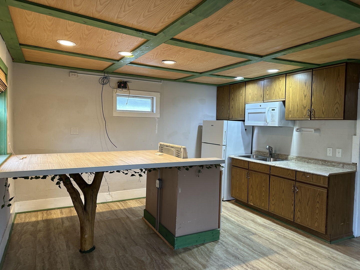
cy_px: 135
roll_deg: -1.6
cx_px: 180
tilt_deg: -1.6
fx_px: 250
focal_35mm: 24
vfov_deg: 56.8
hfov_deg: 71.6
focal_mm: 6.86
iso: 160
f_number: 1.78
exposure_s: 1/60
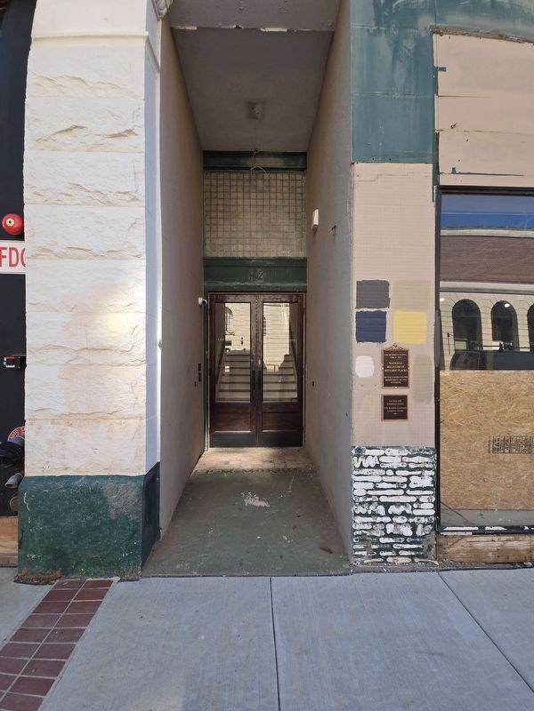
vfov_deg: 106.2
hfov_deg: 89.9
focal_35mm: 13
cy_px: 356
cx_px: 267
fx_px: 267
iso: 50
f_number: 2.2
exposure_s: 1/400
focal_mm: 2.2
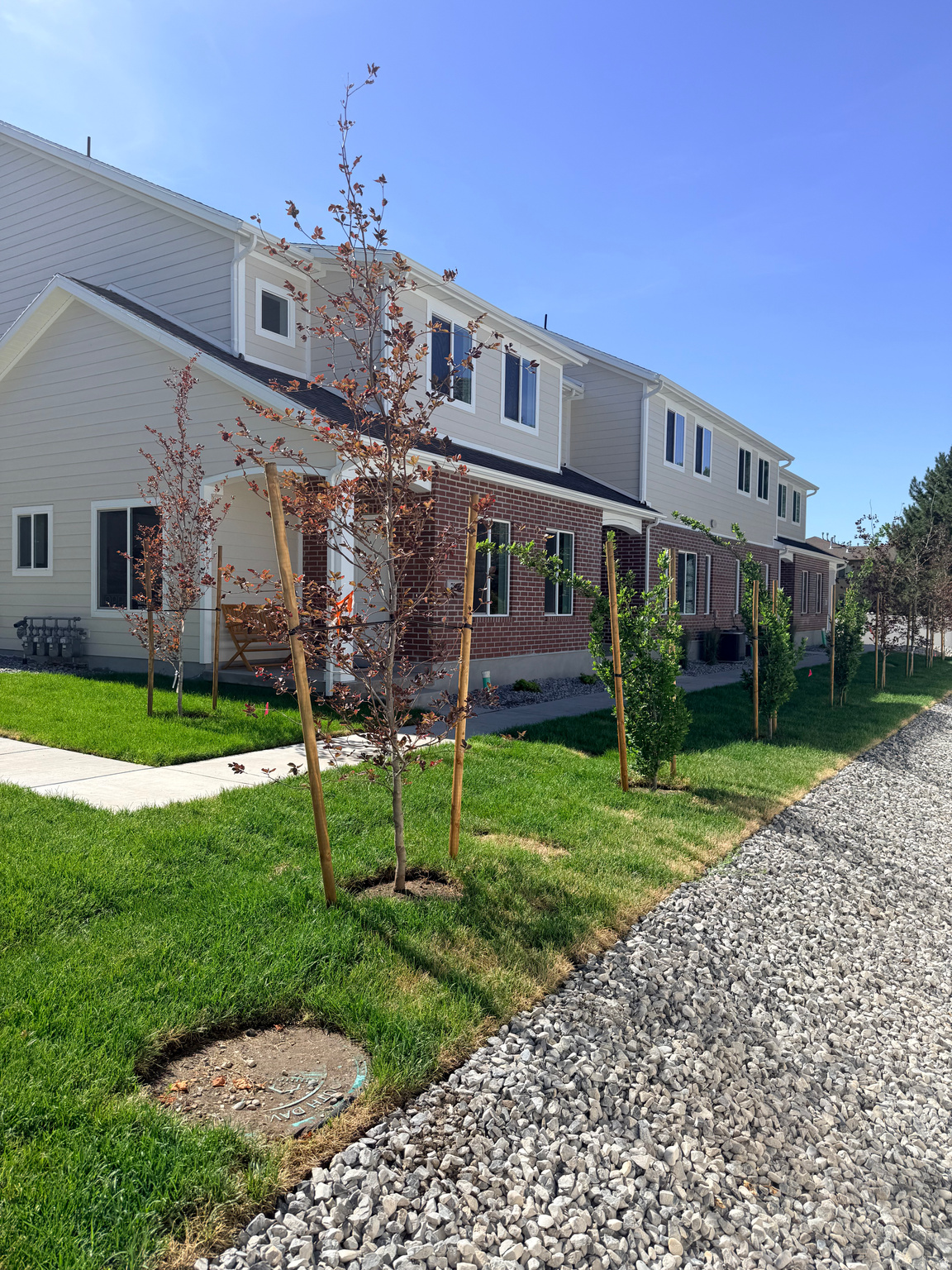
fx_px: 880
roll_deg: -0.4
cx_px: 476
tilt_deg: -3.0
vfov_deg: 71.6
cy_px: 635
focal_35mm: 24
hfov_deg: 56.8
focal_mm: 6.76
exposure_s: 1/4167
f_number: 1.78
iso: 80
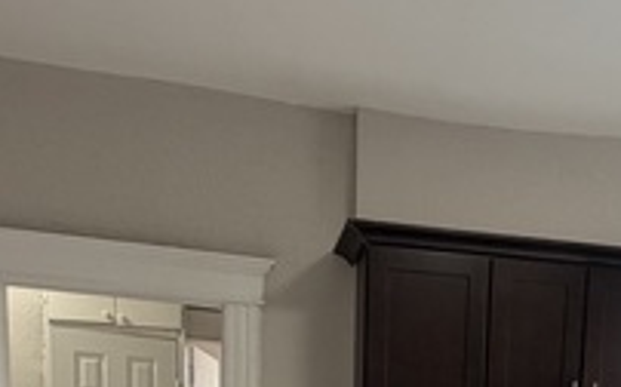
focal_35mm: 49
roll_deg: -1.4
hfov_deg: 40.4
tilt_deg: -8.2
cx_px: 432
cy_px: 568
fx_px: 829
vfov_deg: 22.1
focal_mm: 2.22
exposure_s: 1/120
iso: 125
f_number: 2.2
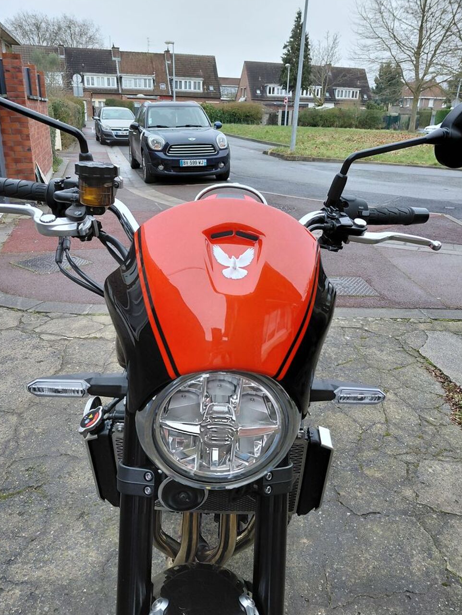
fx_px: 463
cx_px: 229
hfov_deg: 53.1
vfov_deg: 67.3
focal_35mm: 26
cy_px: 313
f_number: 1.8
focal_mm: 4.69
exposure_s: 1/174
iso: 50
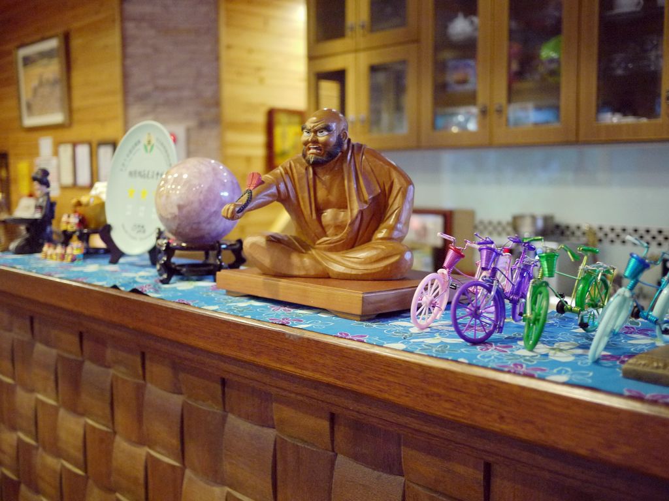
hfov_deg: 46.8
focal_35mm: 40
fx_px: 773
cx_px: 334
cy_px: 250
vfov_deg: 36.0
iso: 800
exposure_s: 1/40
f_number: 1.7
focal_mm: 20
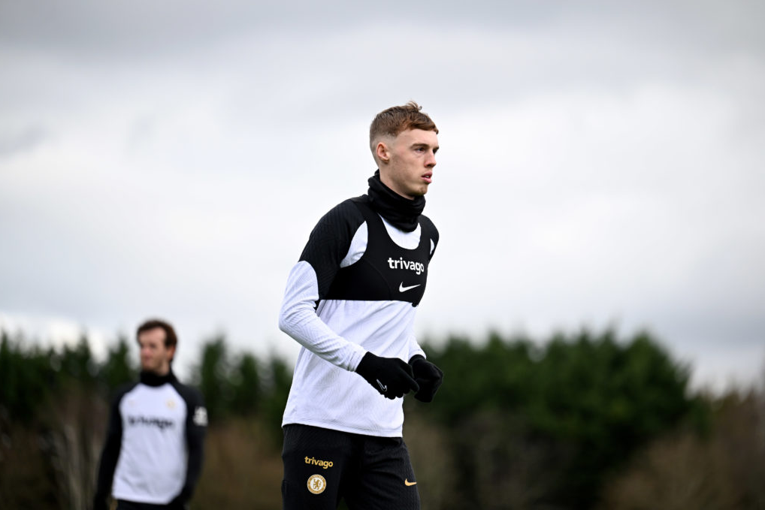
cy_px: 256
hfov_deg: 11.7
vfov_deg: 7.8
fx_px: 3740
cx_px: 382
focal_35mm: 176
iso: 640
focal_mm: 175
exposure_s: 1/2000
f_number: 2.8
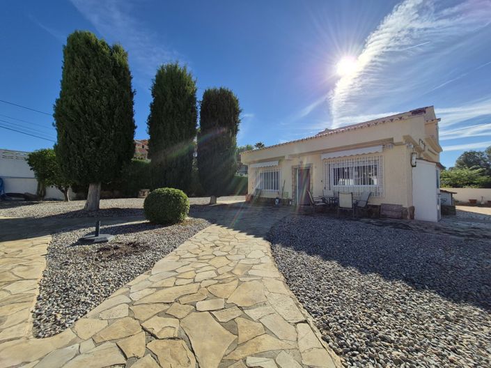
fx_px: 184
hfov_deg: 106.2
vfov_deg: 89.9
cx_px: 246
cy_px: 184
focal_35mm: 13
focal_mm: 1.74
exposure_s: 1/3664
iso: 50
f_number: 2.2
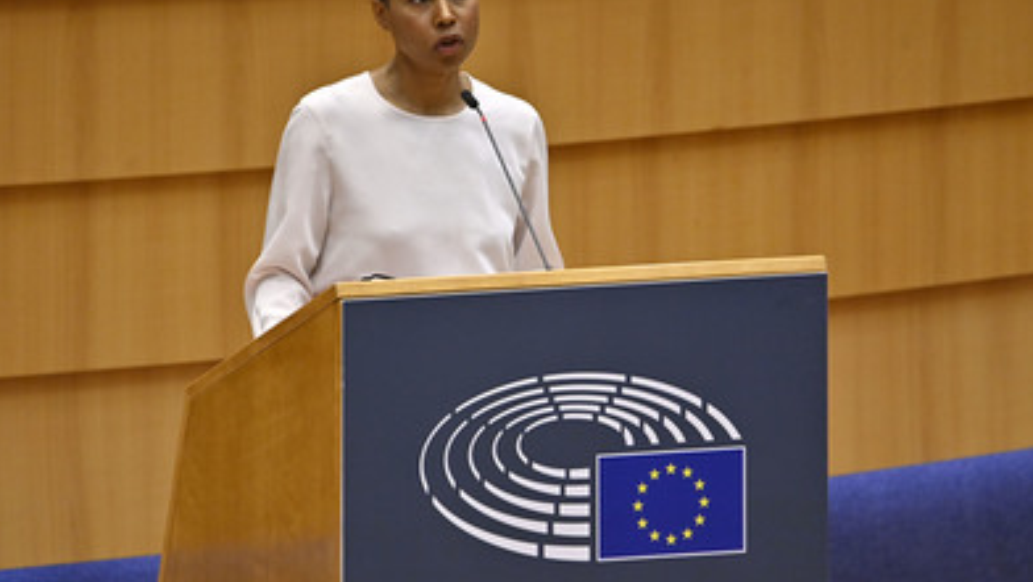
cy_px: 263
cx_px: 526
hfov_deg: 3.0
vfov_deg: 1.7
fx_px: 19787
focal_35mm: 722
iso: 4000
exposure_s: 1/500
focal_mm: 600
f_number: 6.3
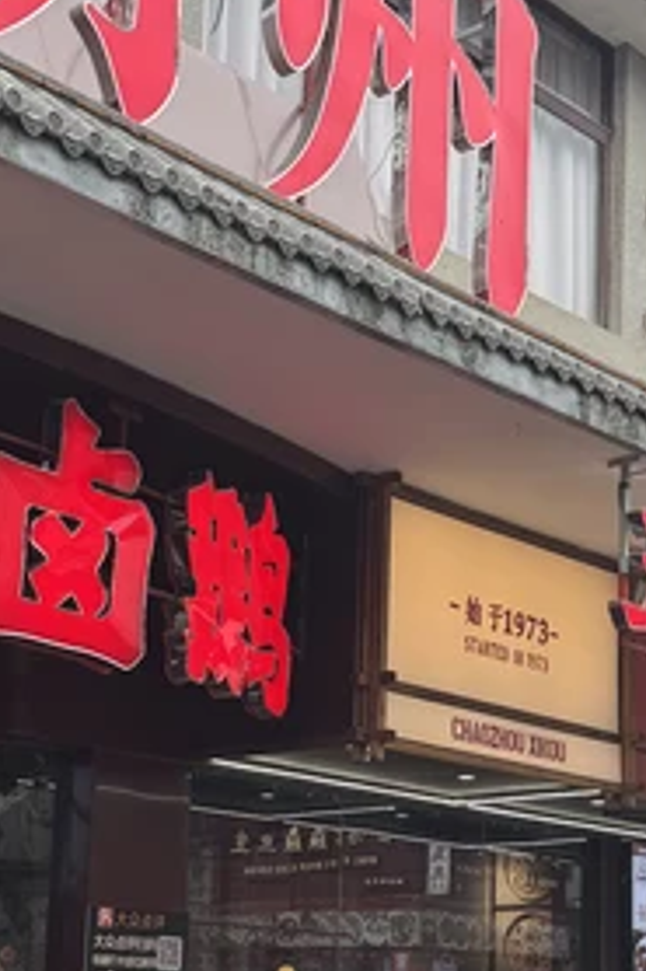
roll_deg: -2.0
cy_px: 730
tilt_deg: +9.0
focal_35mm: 69
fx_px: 1859
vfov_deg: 28.8
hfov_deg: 19.7
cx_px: 272
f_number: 1.78
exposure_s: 1/707
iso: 80
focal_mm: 6.76
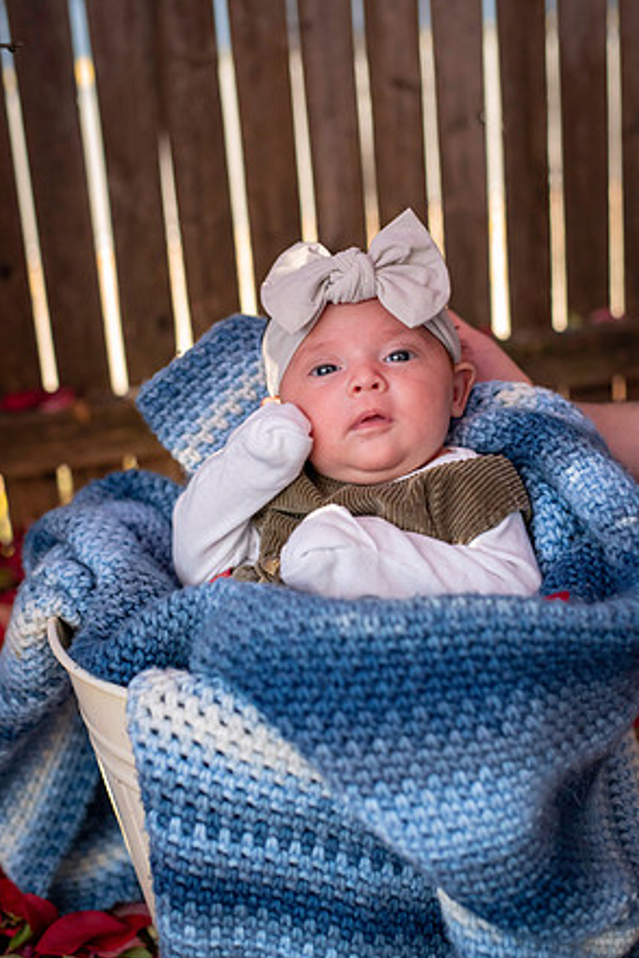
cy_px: 480
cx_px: 321
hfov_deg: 26.5
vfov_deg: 38.9
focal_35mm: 51
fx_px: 1358
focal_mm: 50
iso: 3200
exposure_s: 1/2000
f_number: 3.2
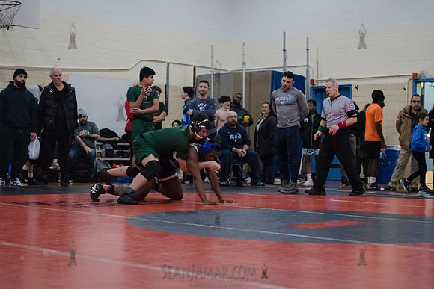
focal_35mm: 70
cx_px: 217
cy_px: 144
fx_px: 844
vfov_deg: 19.5
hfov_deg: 28.8
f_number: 3.2
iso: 8000
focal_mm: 70
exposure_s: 1/400
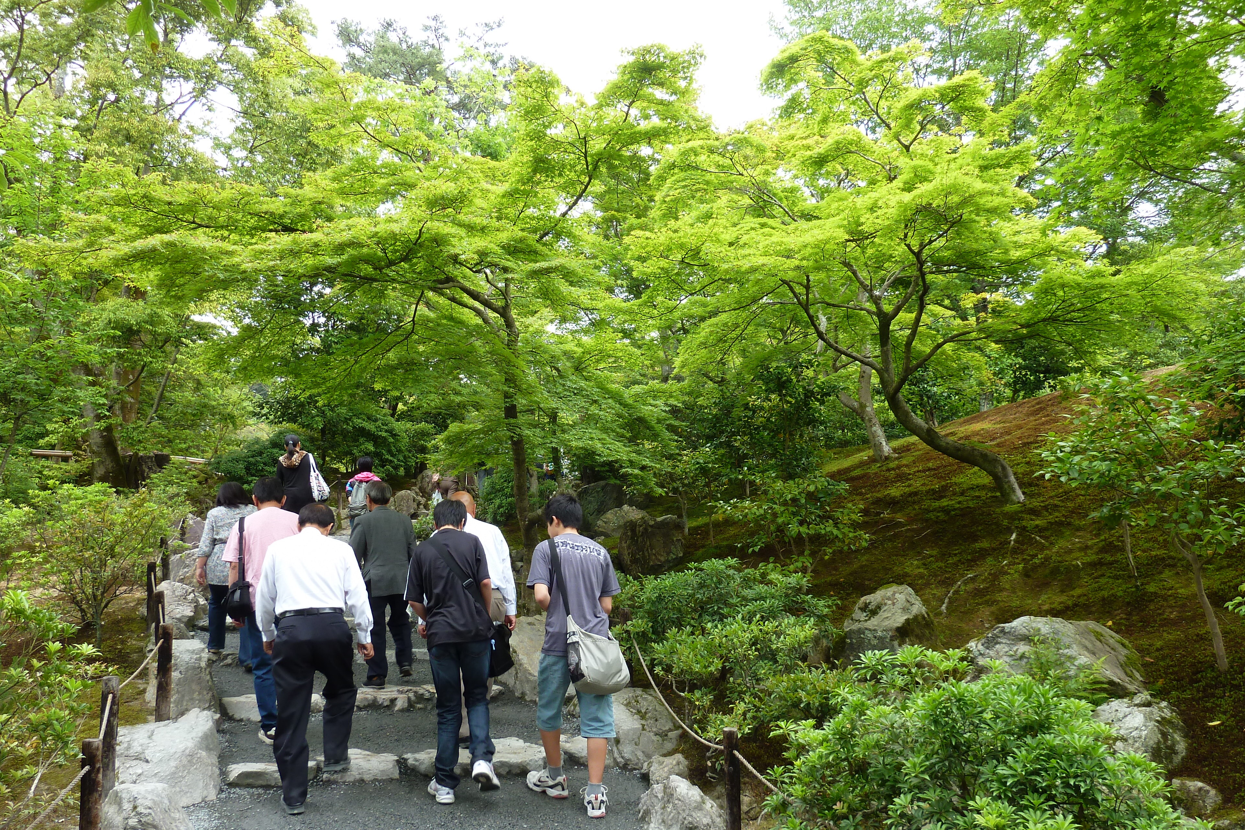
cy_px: 476
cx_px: 611
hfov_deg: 67.4
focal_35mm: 27
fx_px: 934
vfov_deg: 47.8
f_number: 3.3
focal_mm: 4.1
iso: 80
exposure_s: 1/60
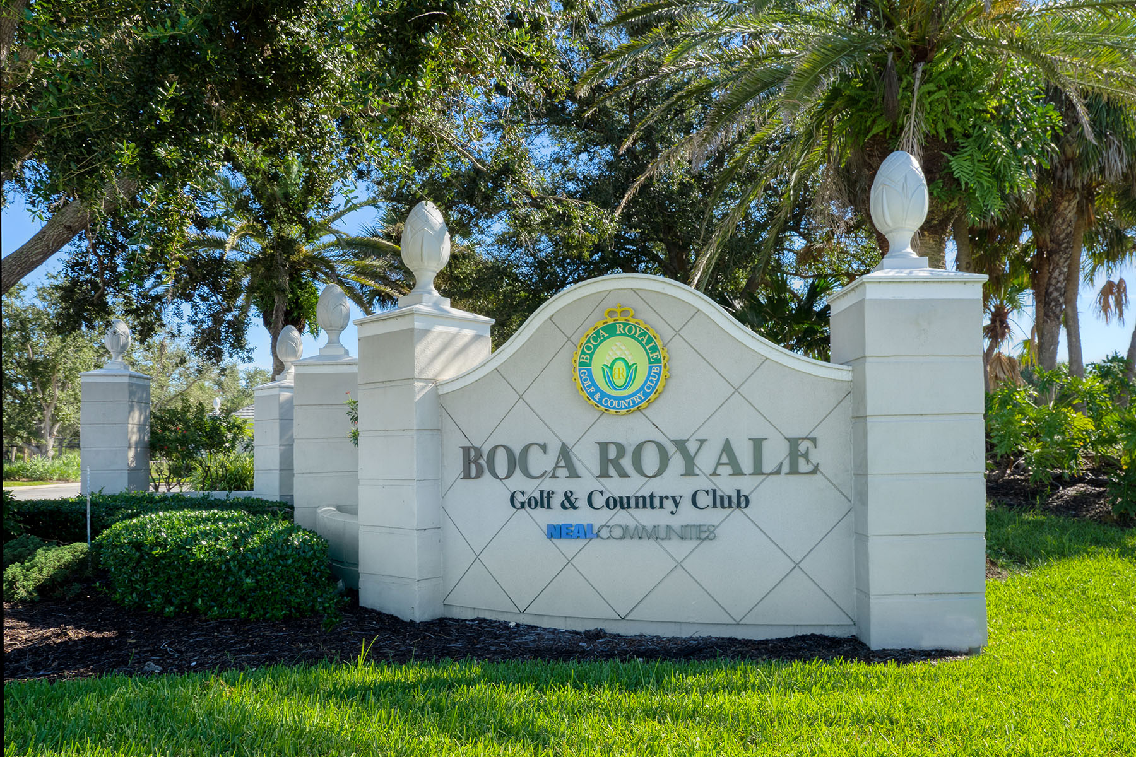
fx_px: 694
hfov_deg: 78.6
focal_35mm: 22
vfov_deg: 57.2
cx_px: 568
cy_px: 378
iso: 250
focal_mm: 22
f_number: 10
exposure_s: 1/200
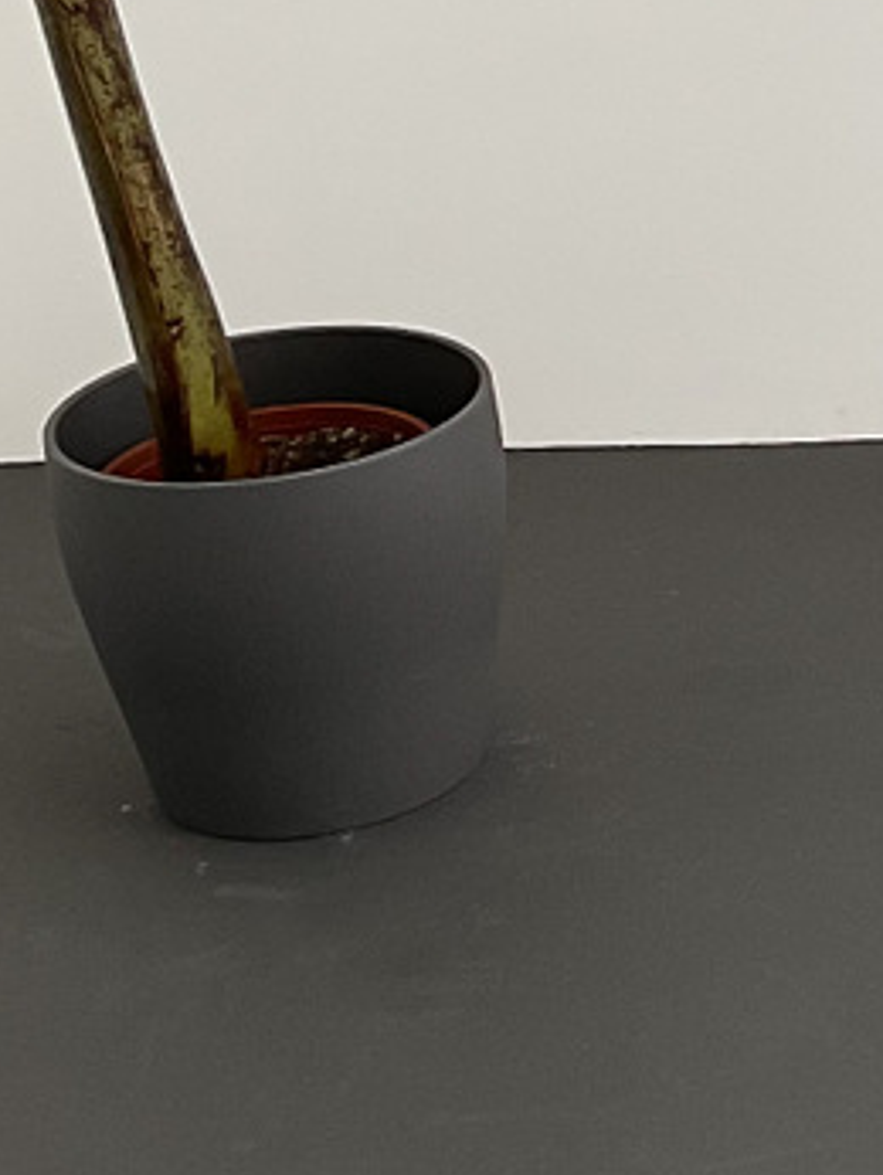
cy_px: 170
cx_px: 1875
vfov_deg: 14.6
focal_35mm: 134
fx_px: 4552
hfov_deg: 10.1
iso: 25
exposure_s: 1/120
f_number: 1.8
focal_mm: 3
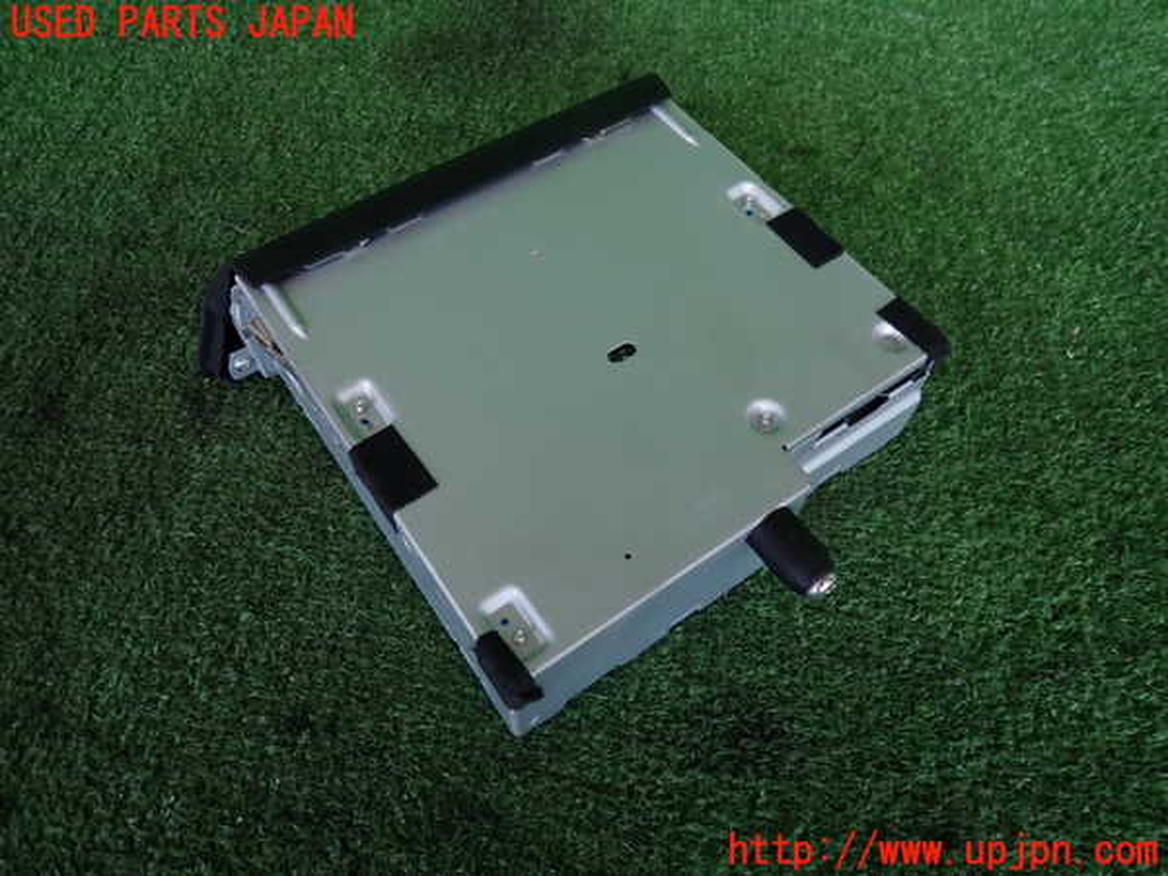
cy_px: 438
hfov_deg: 69.4
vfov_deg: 54.9
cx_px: 584
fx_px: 844
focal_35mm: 25
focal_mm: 4.5
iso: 160
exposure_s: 1/60
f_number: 2
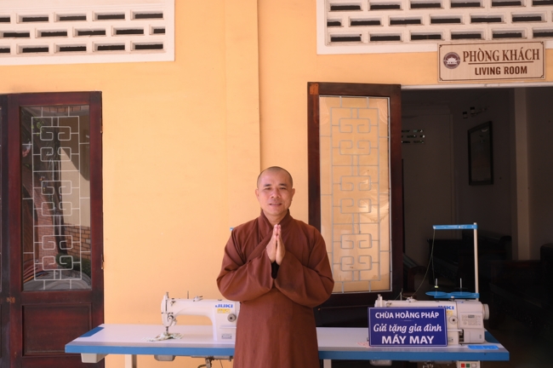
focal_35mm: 40
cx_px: 276
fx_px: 614
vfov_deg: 33.3
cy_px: 184
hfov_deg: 48.5
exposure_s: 1/50
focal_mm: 40
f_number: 16
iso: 800
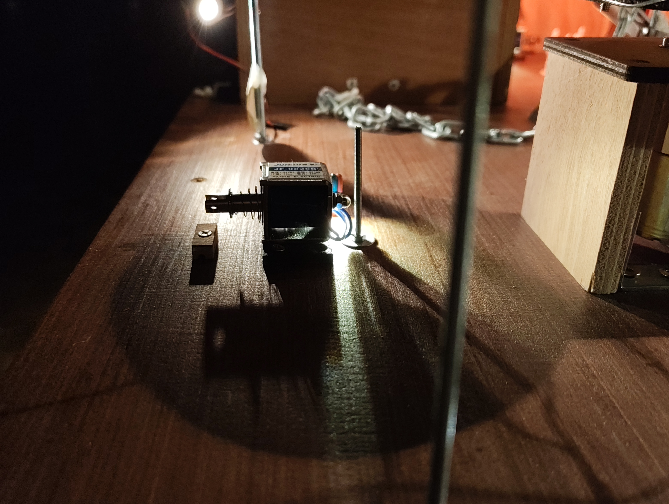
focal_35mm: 32
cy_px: 252
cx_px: 334
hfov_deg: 56.7
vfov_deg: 44.3
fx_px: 619
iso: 1467
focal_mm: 5.56
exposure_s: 1/25
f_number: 1.88
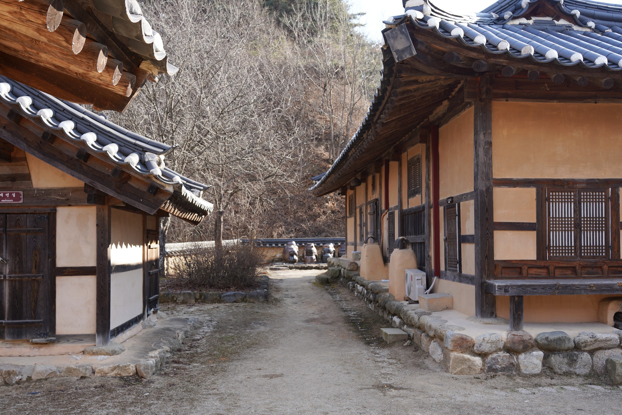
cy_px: 208
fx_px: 570
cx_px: 311
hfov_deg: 57.2
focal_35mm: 33
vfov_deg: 40.0
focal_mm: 33
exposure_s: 1/100
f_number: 6.3
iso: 100
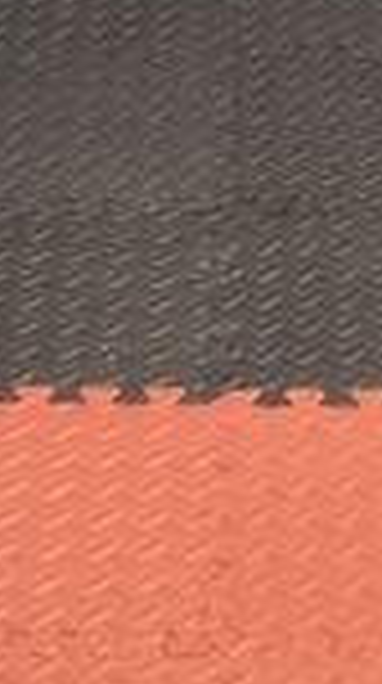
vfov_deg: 14.2
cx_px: 225
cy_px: -434
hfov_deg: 8.7
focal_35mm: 139
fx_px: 2514
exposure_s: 1/30
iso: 400
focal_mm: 3
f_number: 1.8
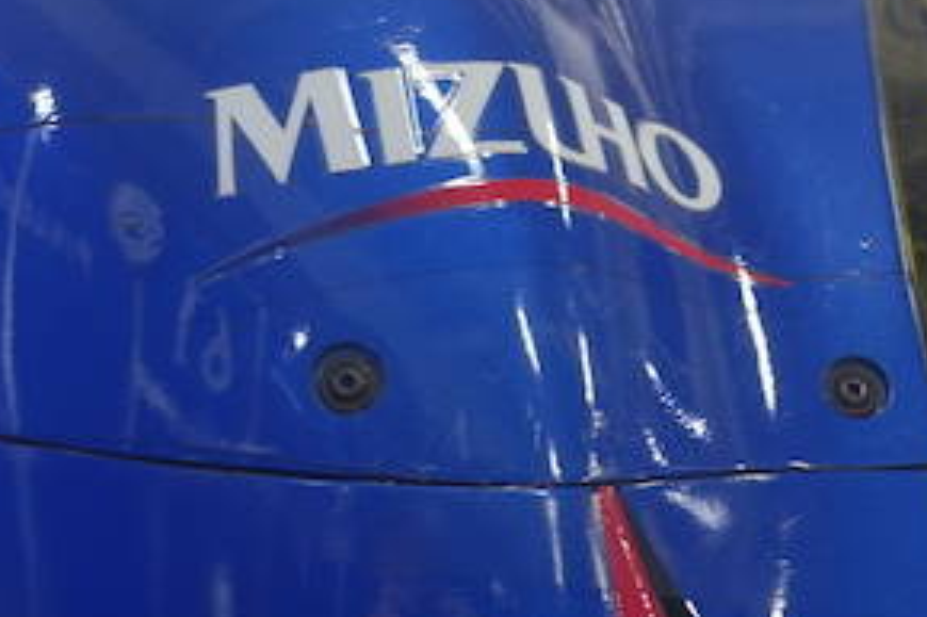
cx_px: 655
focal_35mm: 135
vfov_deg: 10.1
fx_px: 3474
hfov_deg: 15.2
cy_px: 366
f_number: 2.8
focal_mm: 17.9
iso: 250
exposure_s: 1/50
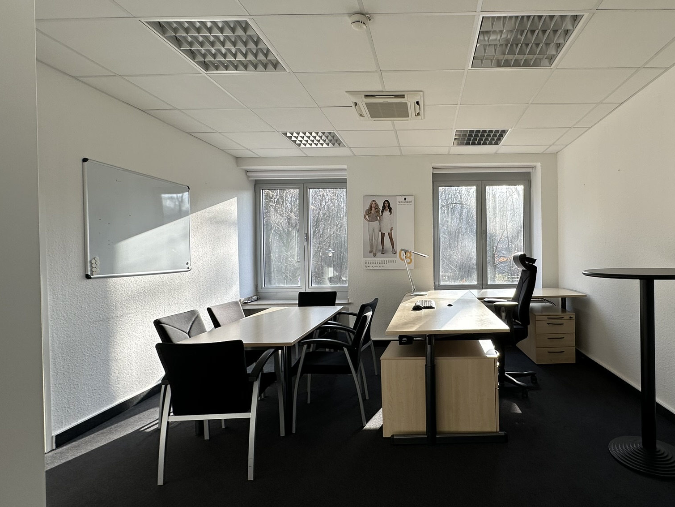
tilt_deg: -0.8
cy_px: 255
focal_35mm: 19
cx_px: 432
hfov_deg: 82.6
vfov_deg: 68.7
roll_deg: +1.0
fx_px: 371
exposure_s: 1/145
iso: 40
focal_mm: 2.22
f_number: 2.2
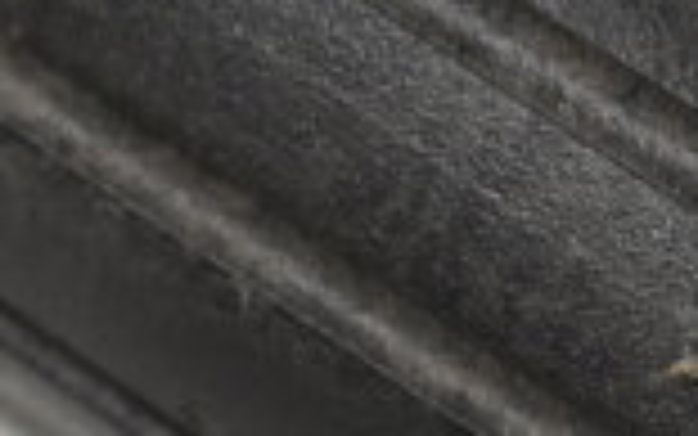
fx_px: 6318
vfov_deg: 3.9
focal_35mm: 332
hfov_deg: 6.2
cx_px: 1337
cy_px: 739
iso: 2800
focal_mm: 55
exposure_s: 1/100
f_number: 5.6
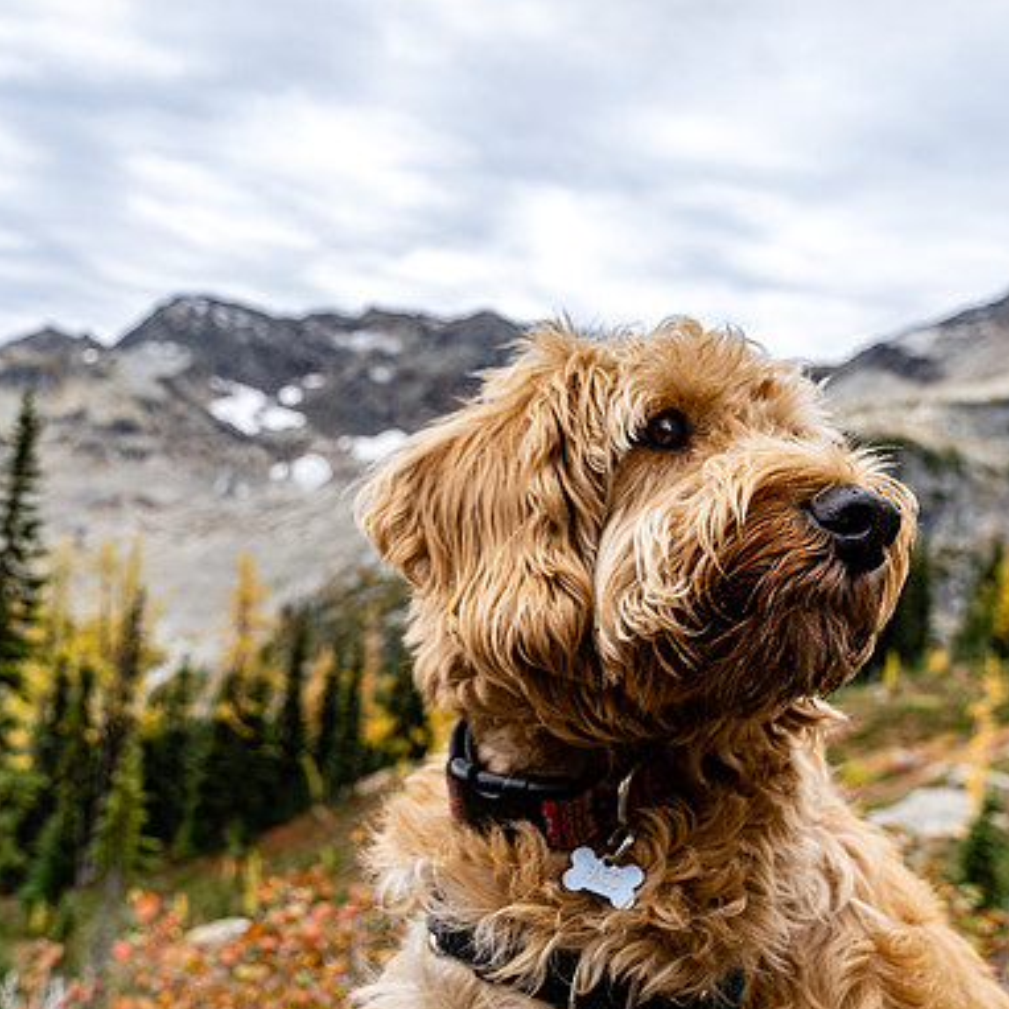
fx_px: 1022
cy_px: 506
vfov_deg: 52.5
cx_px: 404
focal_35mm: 31
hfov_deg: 52.2
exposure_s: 1/100
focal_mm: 24
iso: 100
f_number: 5.6
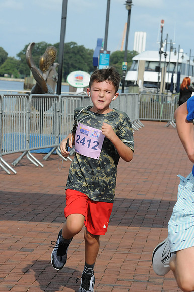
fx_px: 1484
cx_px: 97
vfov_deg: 11.3
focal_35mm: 183
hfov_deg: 7.5
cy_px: 146
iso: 800
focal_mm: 122
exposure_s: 1/800
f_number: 13
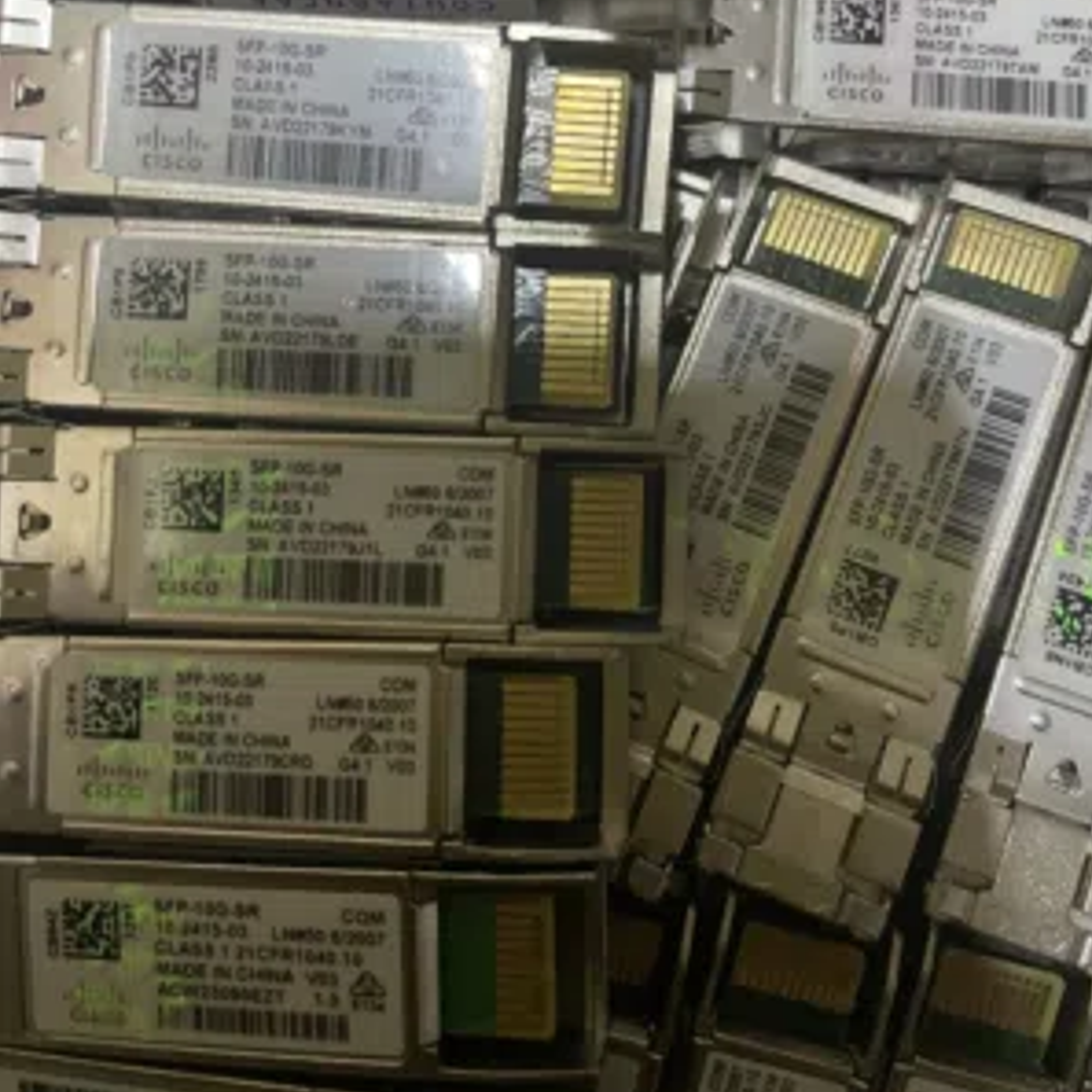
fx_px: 1106
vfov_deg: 52.2
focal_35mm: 31
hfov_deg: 52.5
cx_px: 548
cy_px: 441
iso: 400
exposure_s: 1/50
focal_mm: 4.2
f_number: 1.6
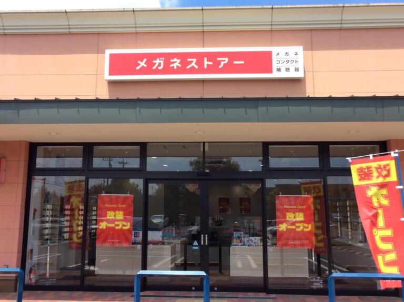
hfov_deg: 56.9
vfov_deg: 44.1
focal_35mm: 32
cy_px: 151
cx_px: 202
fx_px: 373
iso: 32
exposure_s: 1/817
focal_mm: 3.3
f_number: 2.4
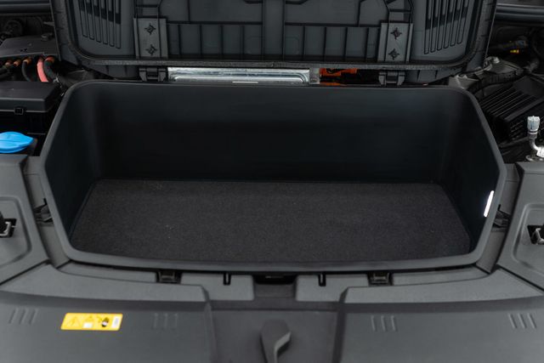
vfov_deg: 31.9
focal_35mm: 42
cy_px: 182
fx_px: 635
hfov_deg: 46.4
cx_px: 272
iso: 500
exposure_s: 1/40
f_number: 3.2
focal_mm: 28
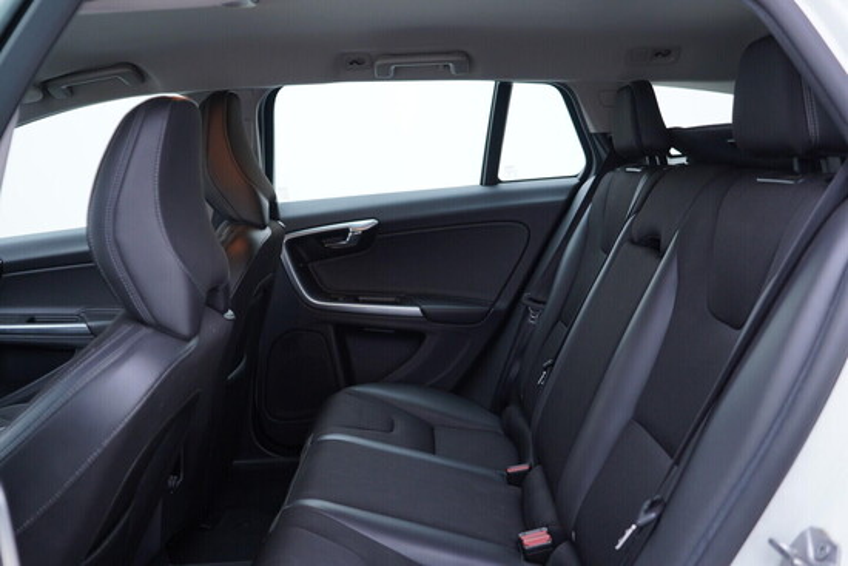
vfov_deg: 36.9
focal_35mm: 36
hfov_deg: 53.1
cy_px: 283
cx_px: 424
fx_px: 848
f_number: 2.8
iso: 125
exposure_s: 1/40
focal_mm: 24
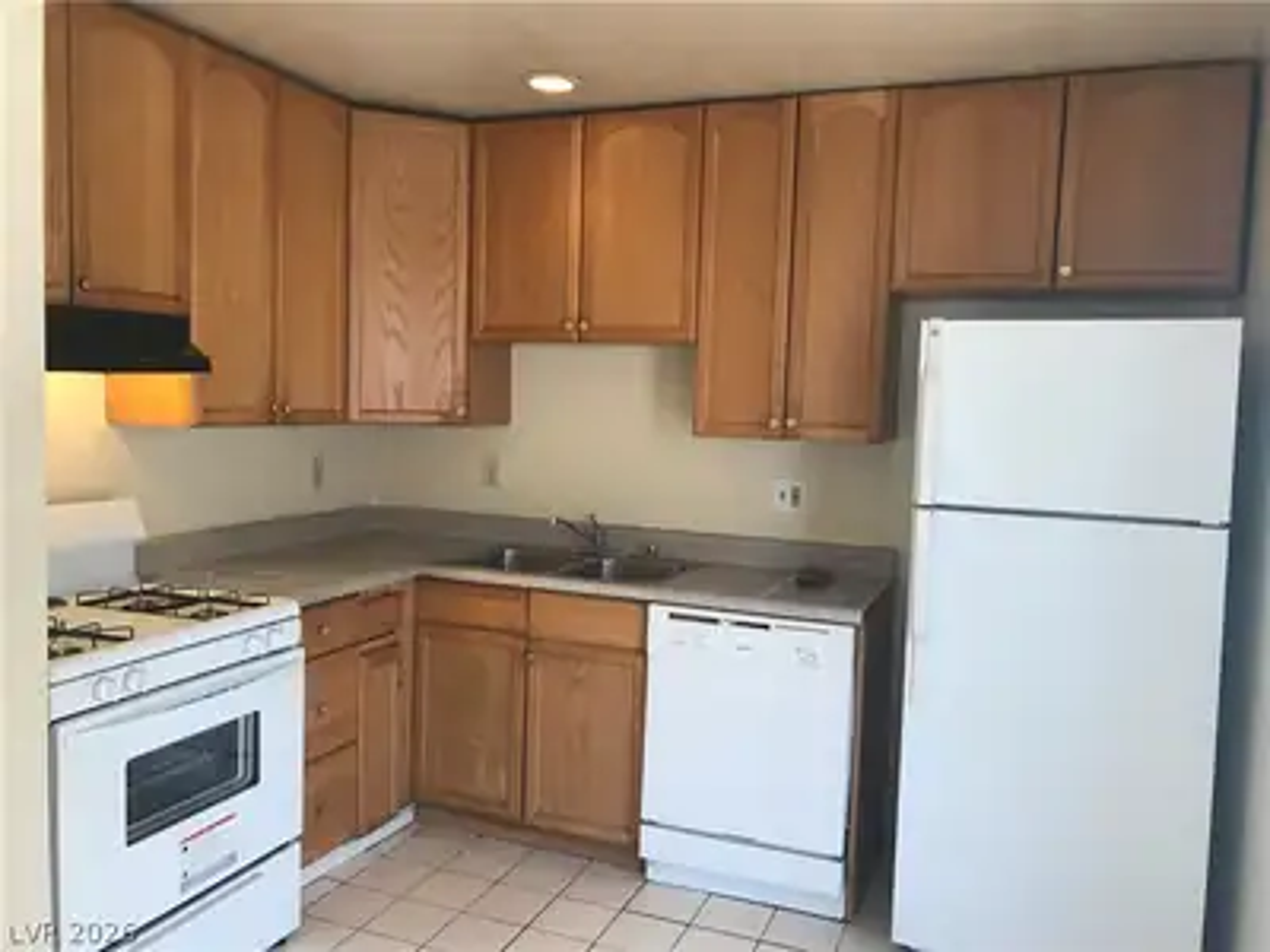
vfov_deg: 49.7
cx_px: 635
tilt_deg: -4.0
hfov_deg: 63.4
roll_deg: -2.6
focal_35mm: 28
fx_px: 1027
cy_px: 476
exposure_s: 1/40
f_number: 1.8
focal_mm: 3.99
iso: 25
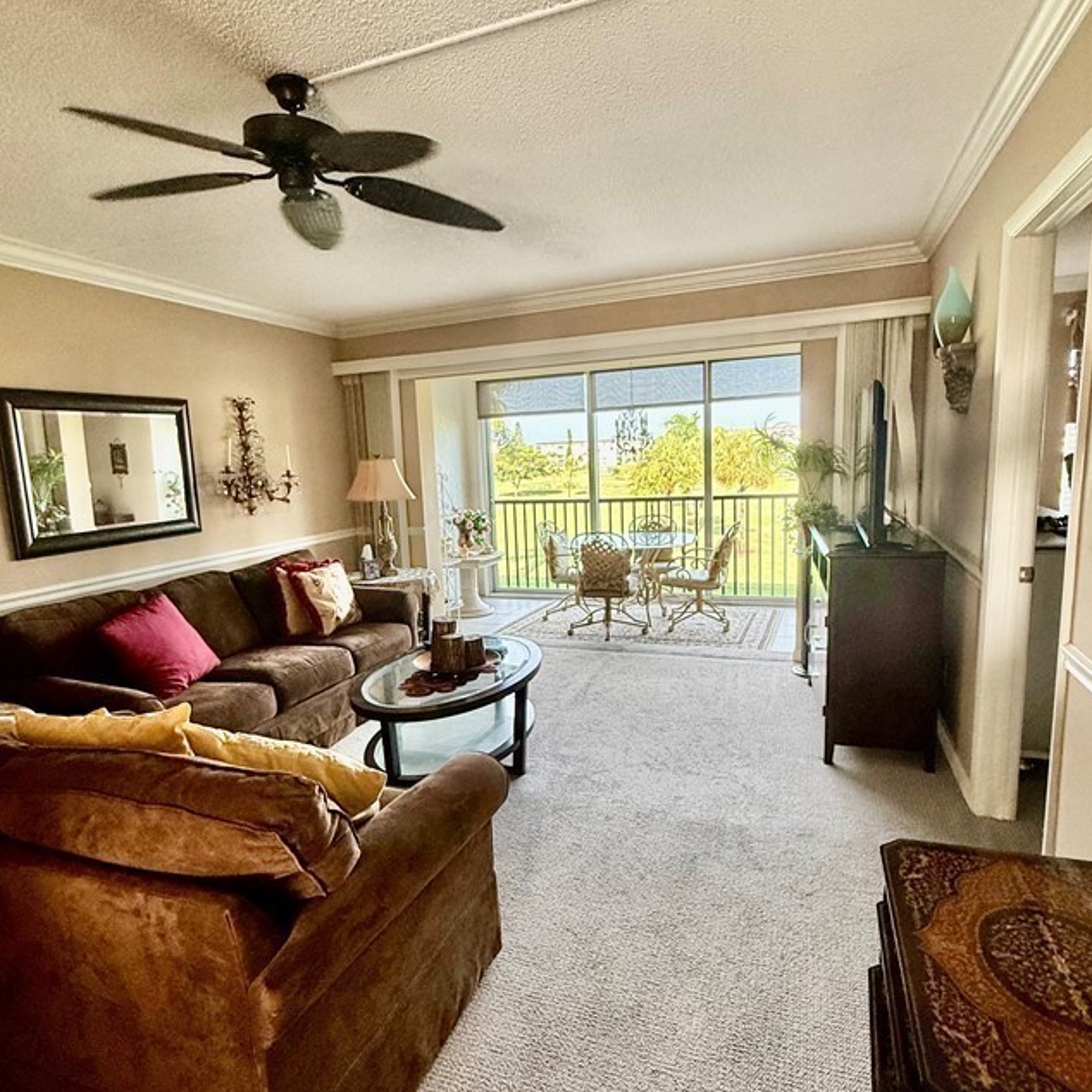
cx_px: 524
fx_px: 714
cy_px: 575
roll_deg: +2.8
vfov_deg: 74.8
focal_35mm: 20
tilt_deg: -9.2
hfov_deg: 74.8
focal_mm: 2.22
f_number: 2.2
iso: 125
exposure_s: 1/99
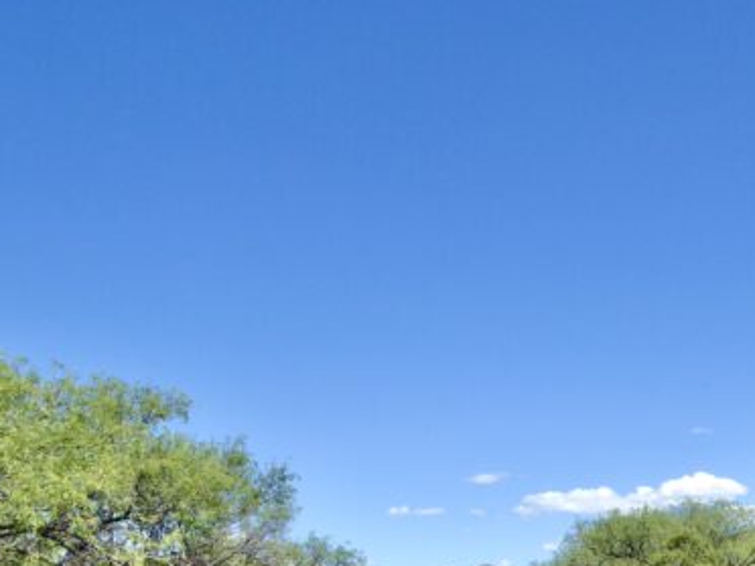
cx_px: 580
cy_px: 423
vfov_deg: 30.4
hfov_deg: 39.2
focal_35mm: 47
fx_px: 1025
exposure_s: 1/1000
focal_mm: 4.3
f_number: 3.3
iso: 100
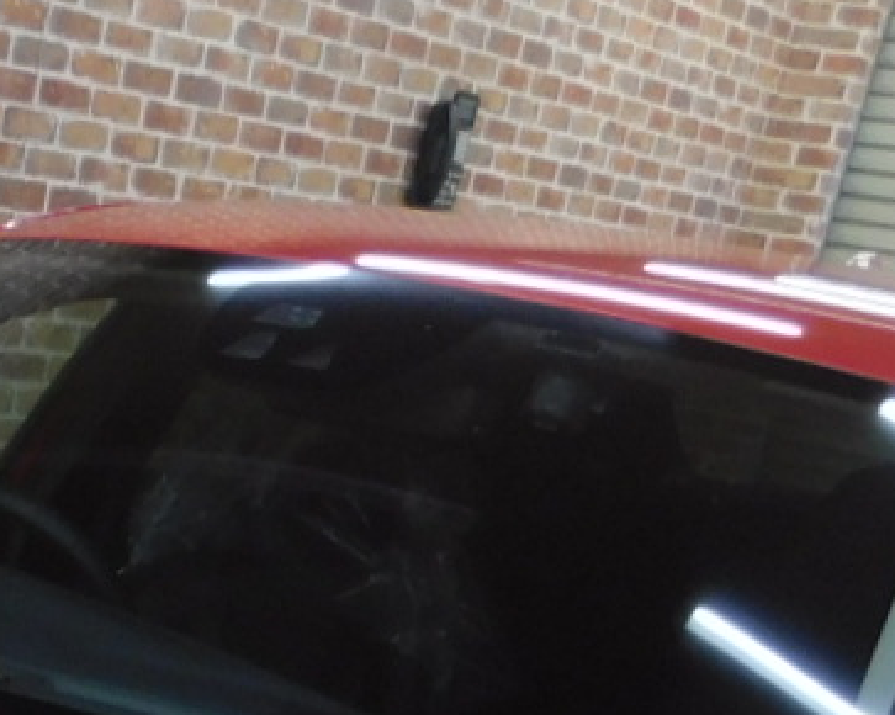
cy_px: 1455
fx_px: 2621
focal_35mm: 99
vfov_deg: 13.3
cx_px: -232
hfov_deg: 18.2
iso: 125
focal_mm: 4
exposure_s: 1/30
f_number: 3
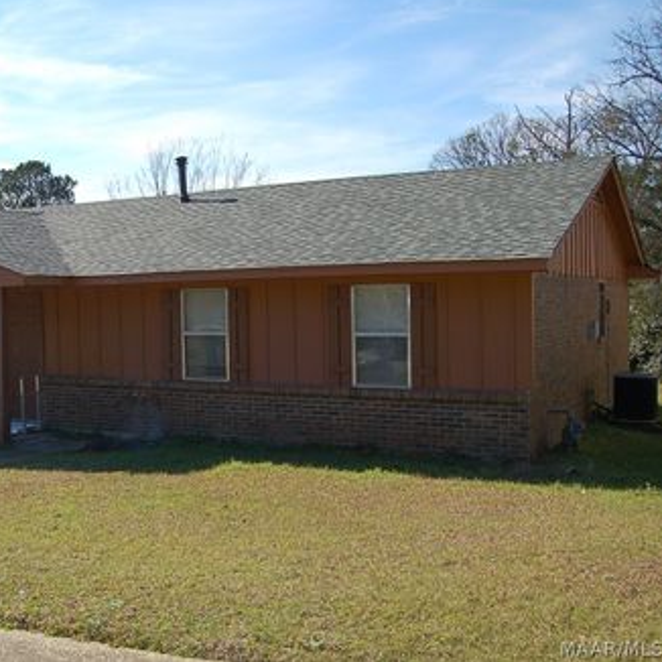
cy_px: 327
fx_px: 930
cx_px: 160
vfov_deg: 39.2
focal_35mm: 43
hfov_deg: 38.1
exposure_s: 1/500
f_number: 5.6
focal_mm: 22
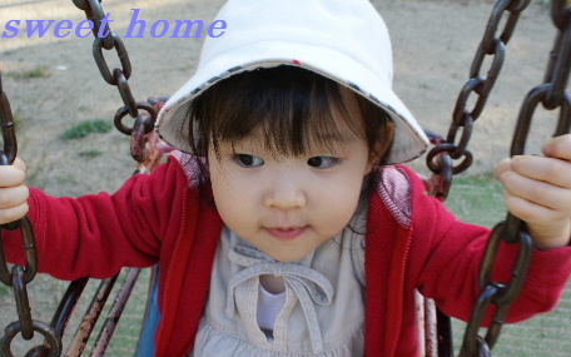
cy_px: 181
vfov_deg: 32.0
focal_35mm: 40
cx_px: 286
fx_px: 622
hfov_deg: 49.3
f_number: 7.1
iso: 100
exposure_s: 1/50
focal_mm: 26
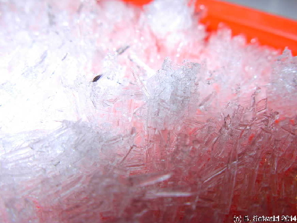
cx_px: 148
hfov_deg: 49.0
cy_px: 112
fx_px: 326
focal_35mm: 38
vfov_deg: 37.7
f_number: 4.9
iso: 79
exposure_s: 1/32
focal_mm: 6.3
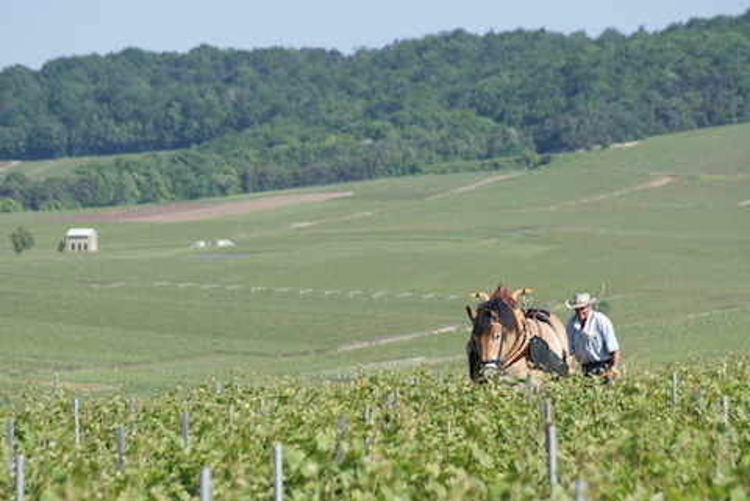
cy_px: 250
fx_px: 5004
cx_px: 375
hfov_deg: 8.6
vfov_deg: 5.7
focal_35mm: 240
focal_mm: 160
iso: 100
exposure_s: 1/320
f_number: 6.3
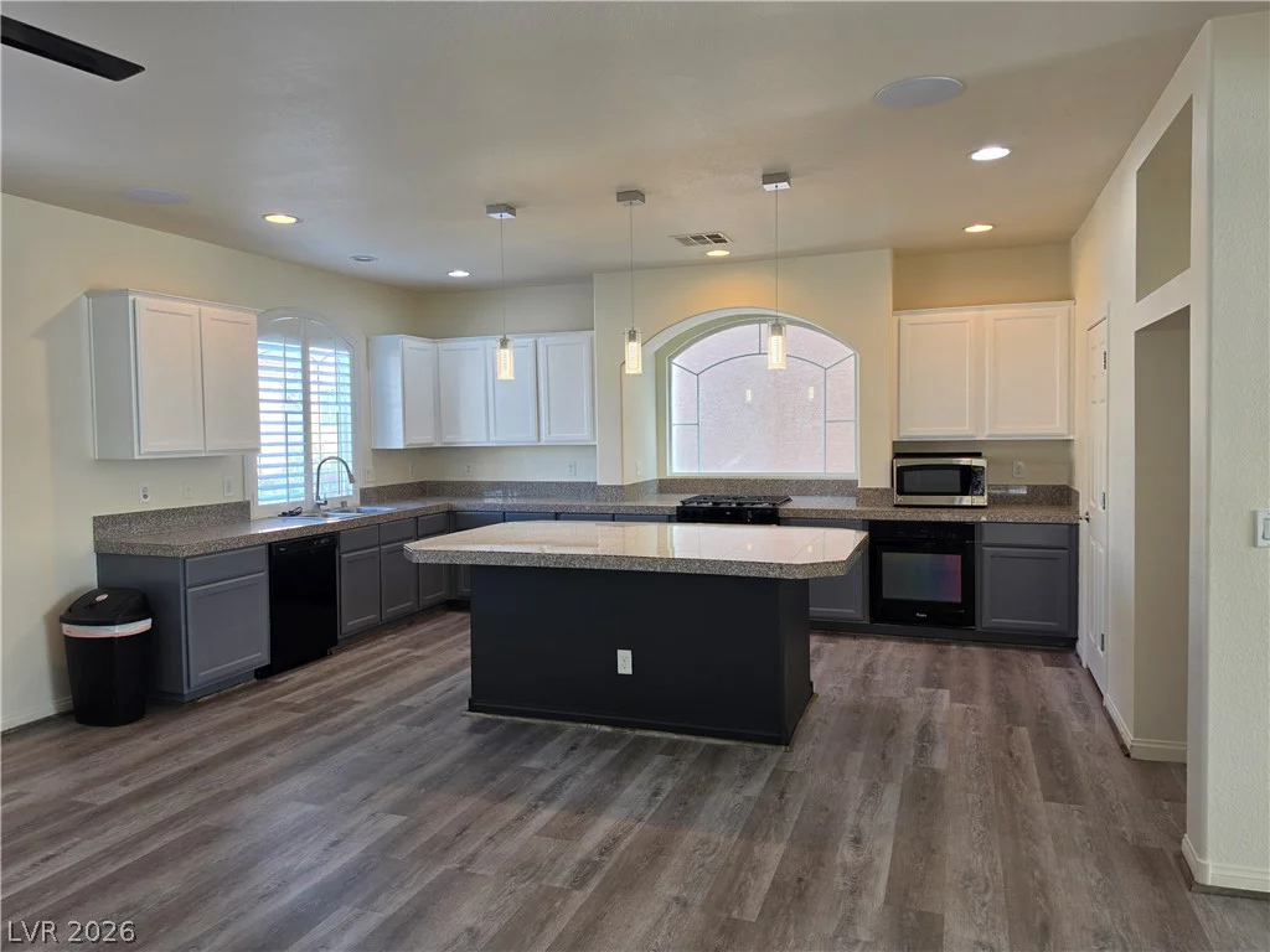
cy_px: 476
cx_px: 635
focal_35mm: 23
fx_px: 844
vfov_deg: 58.9
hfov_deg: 73.9
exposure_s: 1/120
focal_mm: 6.5
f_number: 1.4
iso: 25
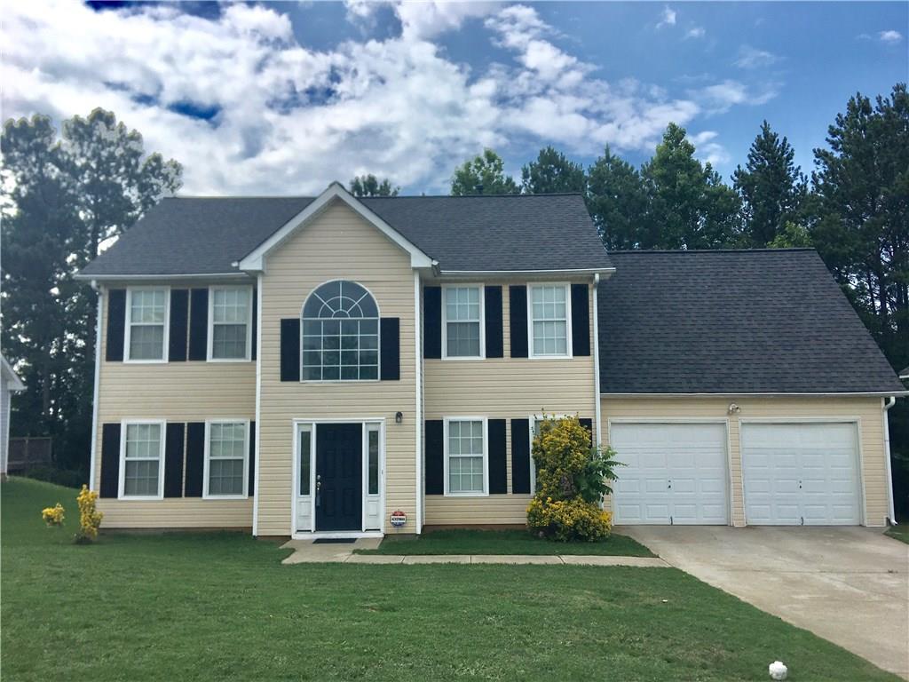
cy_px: 341
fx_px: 762
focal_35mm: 29
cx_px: 454
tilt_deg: +6.3
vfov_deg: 48.2
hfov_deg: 61.7
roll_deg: -0.6
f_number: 2.2
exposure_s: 1/2079
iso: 25
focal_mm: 4.15
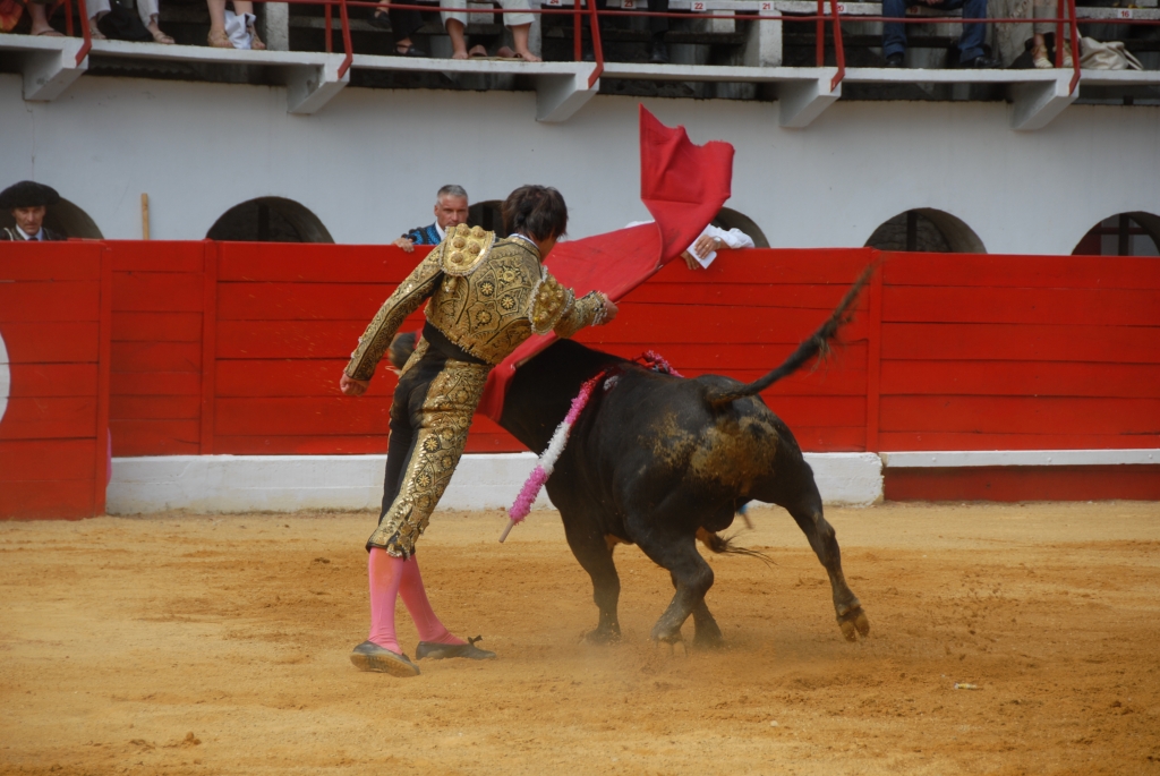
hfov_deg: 10.5
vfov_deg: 7.1
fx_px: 6289
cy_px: 388
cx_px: 580
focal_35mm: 195
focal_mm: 130
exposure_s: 1/250
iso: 125
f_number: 5.6
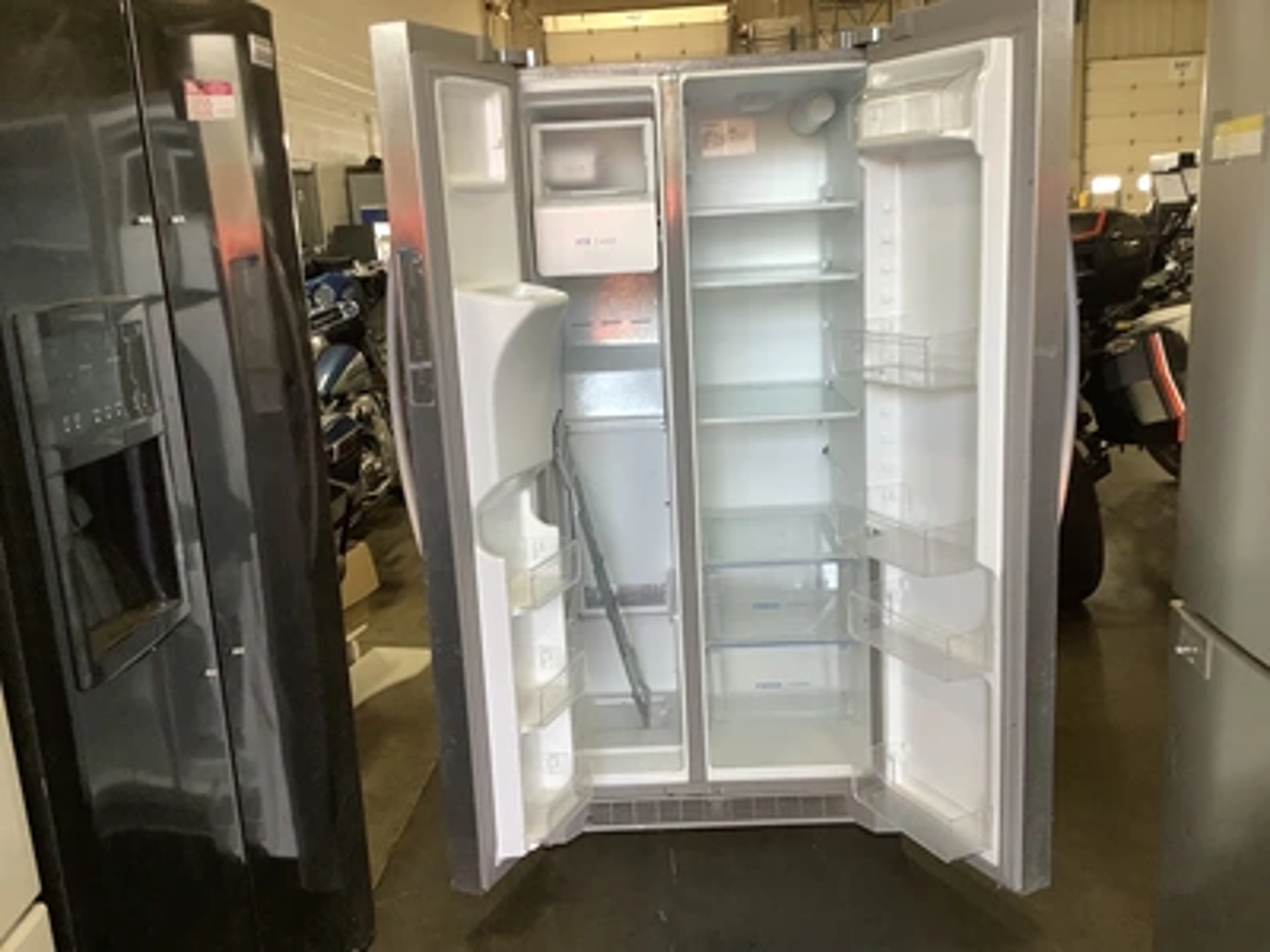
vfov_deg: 45.4
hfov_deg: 58.4
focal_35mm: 31
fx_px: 1137
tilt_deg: -13.6
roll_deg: +3.0
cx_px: 635
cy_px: 476
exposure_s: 1/60
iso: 100
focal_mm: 3.3
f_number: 2.4
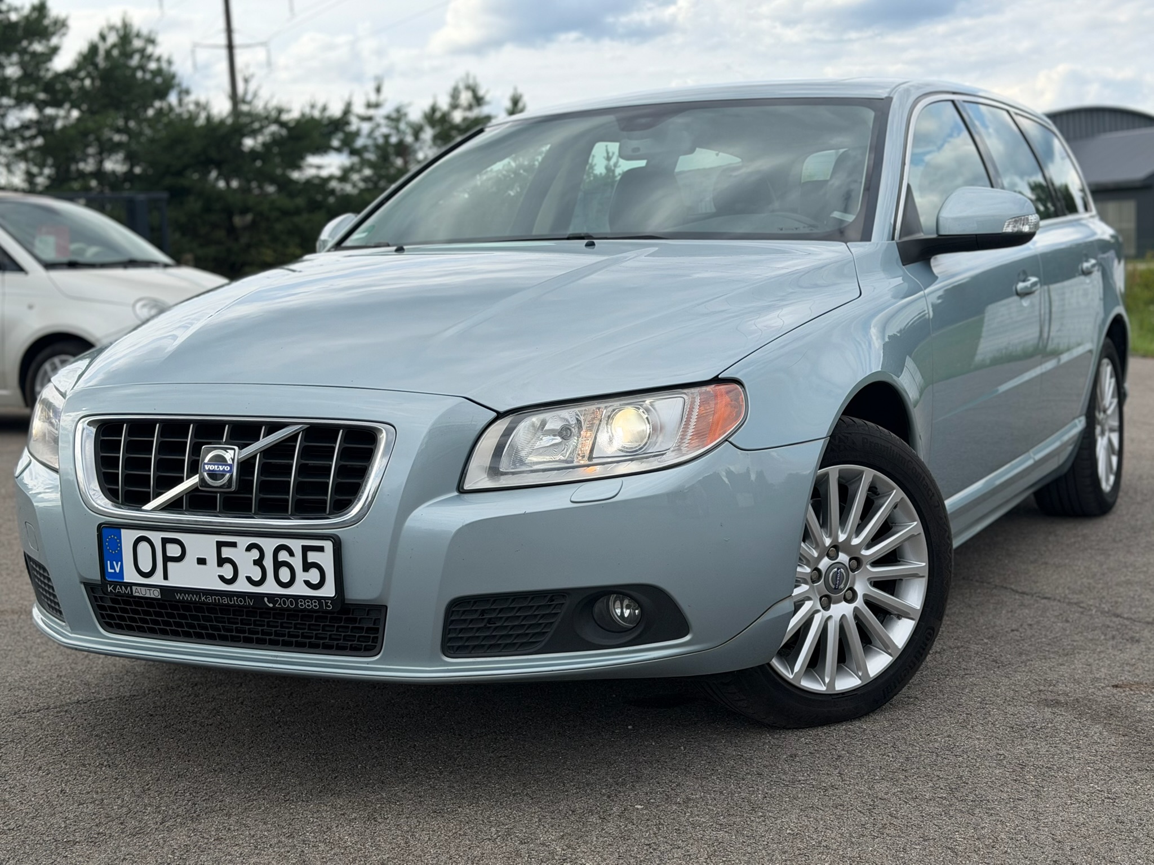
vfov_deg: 30.3
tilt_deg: -5.8
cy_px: 432
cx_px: 577
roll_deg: +0.0
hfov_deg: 39.7
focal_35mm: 48
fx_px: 1600
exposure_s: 1/2762
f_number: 1.78
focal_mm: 6.76
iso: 64
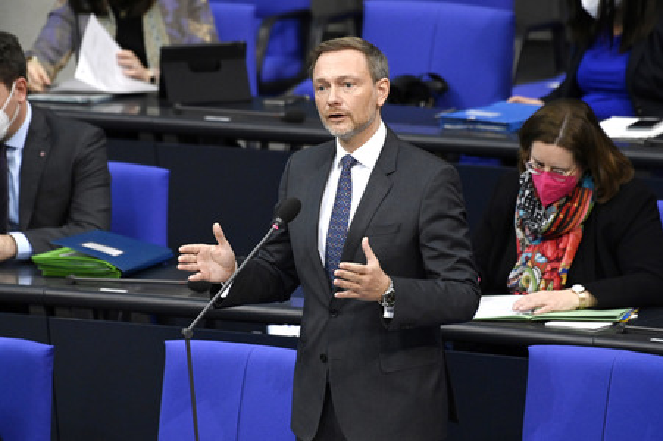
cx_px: 332
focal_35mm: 440
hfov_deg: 4.7
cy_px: 220
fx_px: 8097
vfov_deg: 3.1
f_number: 5.6
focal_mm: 440
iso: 8000
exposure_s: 1/320
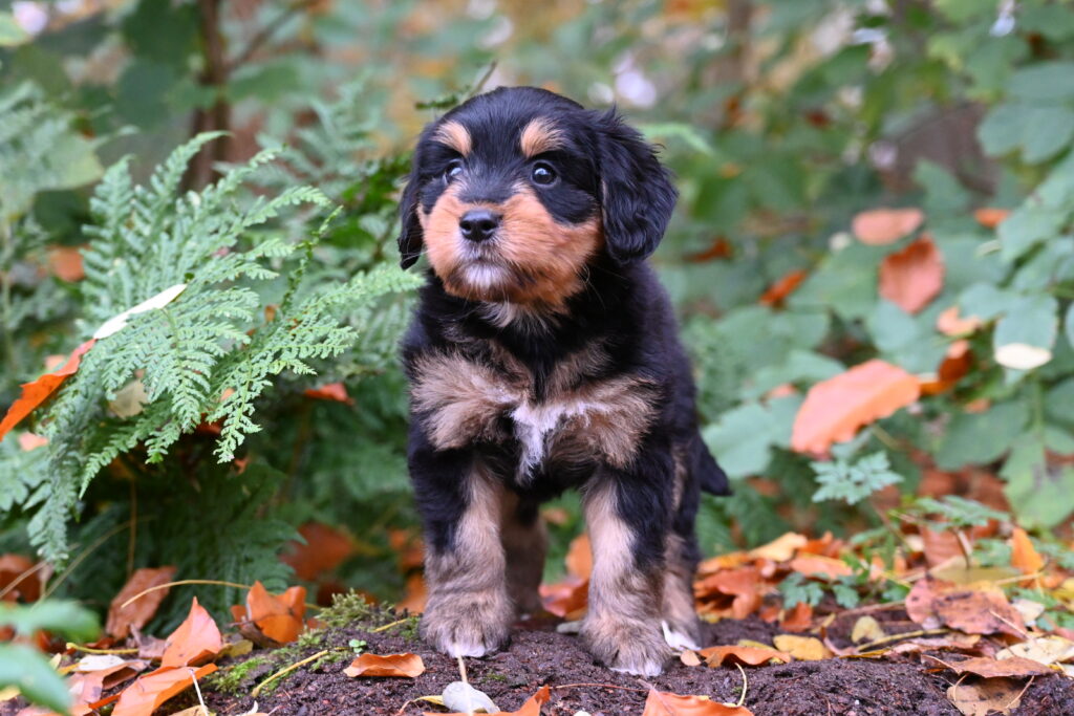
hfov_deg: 26.0
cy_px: 358
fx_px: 2327
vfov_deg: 17.5
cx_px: 537
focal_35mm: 78
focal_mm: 52
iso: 2500
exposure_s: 1/125
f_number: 4
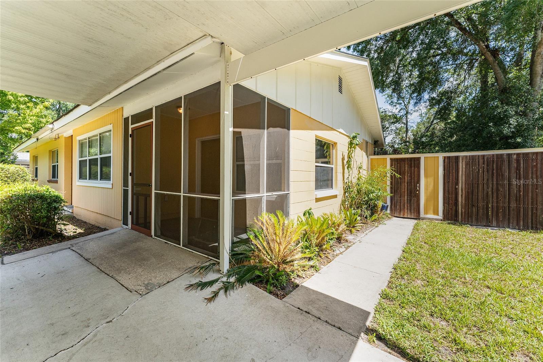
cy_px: 181
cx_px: 272
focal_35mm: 14
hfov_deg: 104.3
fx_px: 211
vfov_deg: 81.2
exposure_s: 1/640
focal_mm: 14
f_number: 7.1
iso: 400
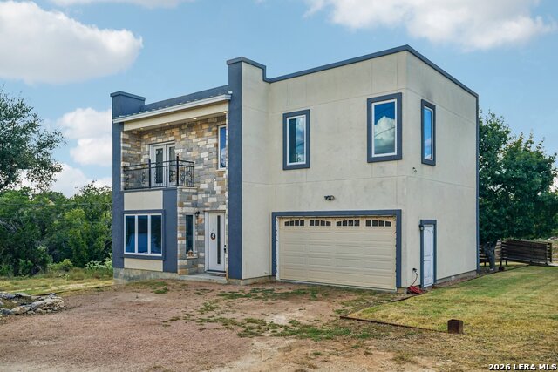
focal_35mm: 31
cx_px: 279
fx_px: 481
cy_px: 186
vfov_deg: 42.3
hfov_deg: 60.3
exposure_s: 1/160
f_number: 8
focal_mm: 31
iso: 200
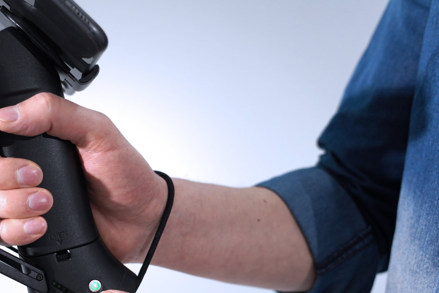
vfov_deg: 35.3
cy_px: 212
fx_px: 451
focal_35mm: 37
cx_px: 106
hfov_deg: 49.6
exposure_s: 1/250
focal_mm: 24
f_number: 4
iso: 160
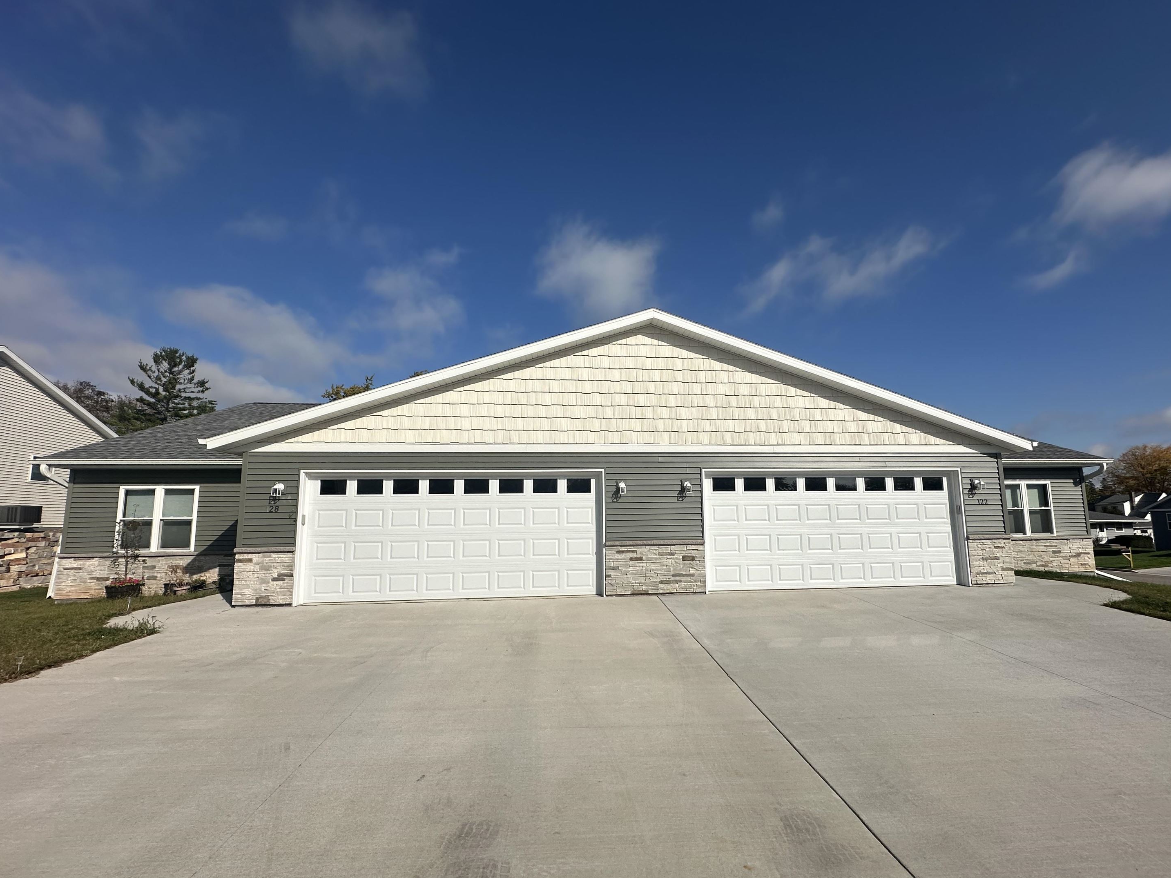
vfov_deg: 81.7
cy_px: 464
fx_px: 507
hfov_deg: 98.1
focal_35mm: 15
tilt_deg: +7.5
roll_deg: +0.6
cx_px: 613
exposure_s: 1/6897
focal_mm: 2.22
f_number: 2.2
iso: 50
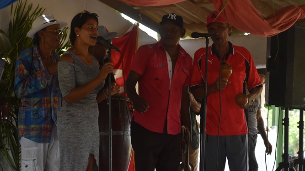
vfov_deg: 10.3
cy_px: 76
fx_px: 954
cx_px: 158
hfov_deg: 18.2
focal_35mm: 118
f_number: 4.8
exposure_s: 1/250
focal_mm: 72
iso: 400
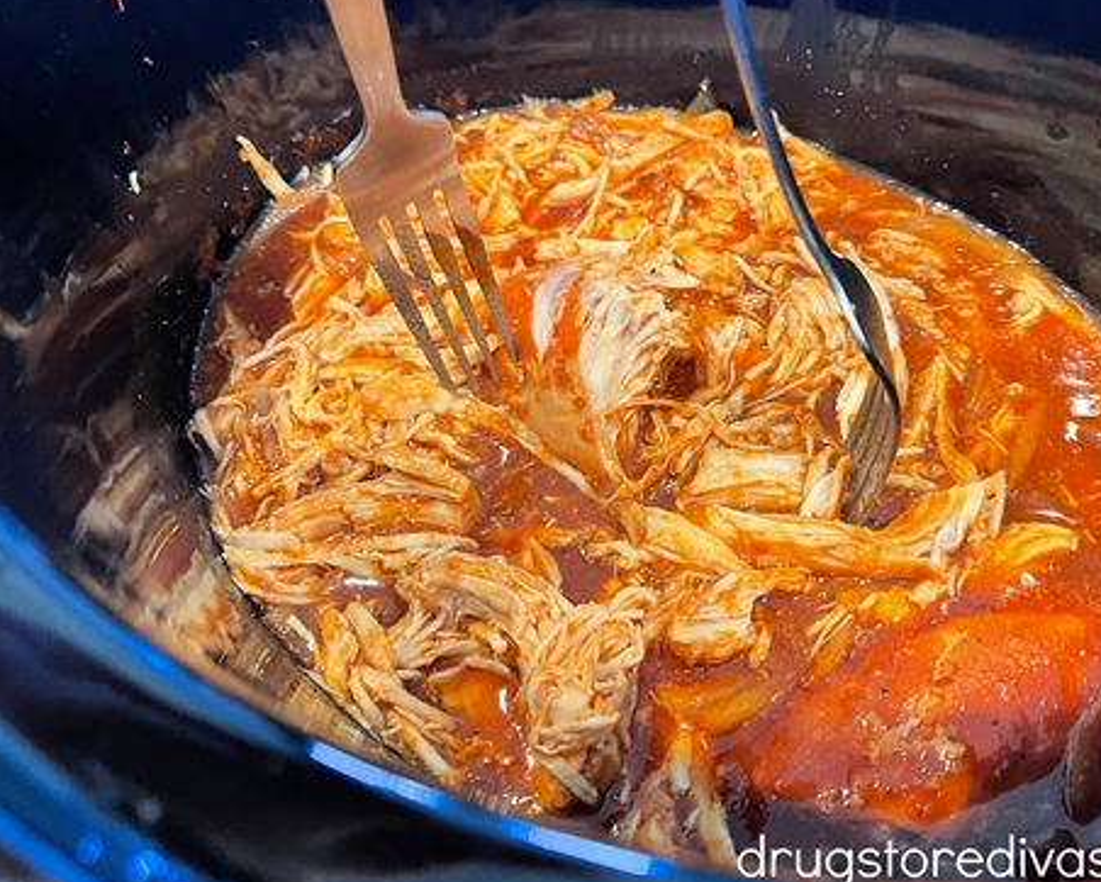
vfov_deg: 53.2
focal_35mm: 27
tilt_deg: -54.0
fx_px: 880
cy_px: 440
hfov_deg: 63.9
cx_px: 604
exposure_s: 1/60
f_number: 1.6
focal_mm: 5.1
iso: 400
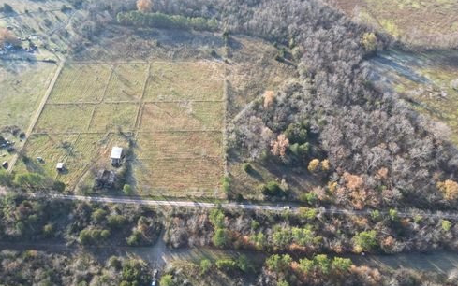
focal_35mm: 26
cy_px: 136
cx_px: 227
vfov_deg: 47.6
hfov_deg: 70.4
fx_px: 325
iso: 100
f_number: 1.7
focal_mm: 6.72
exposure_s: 1/350
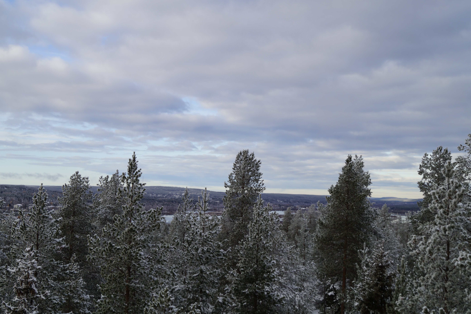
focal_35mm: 42
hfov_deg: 46.4
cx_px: 236
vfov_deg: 31.9
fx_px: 549
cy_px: 157
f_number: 9
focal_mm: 28
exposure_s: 1/125
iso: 100
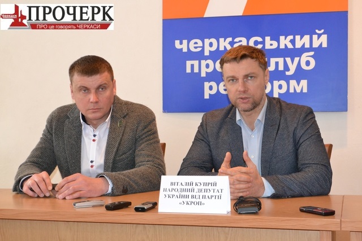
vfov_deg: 22.6
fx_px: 603
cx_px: 181
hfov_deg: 33.4
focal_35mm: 60
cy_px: 120
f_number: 5.3
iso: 3200
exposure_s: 1/60
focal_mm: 40
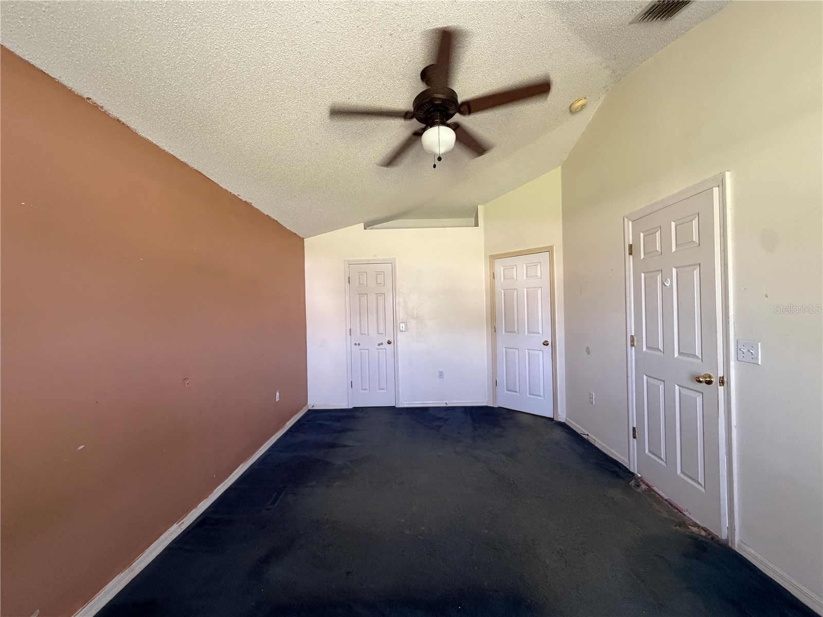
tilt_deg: +0.2
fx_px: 333
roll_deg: +1.2
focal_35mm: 14
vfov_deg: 85.7
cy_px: 308
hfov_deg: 102.1
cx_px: 412
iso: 320
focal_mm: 2.22
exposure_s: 1/67
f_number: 2.2
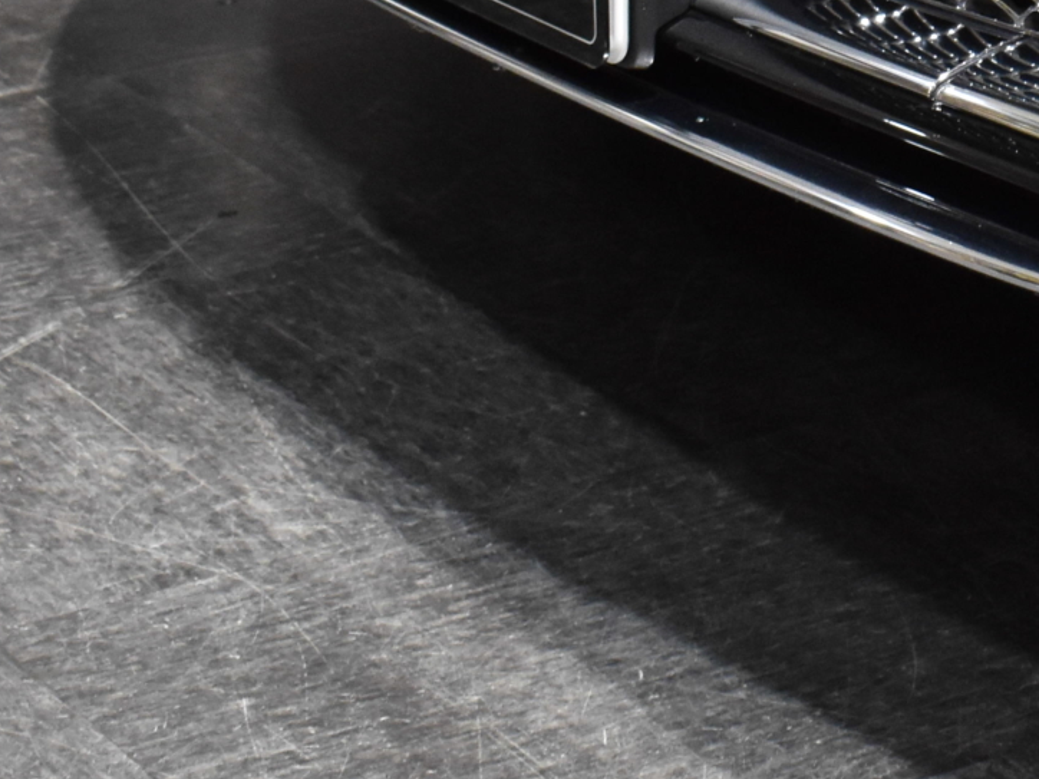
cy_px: -250
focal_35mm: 153
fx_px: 4592
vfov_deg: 9.5
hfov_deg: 12.4
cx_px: 1494
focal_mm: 30
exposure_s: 1/50
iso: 1400
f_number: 8
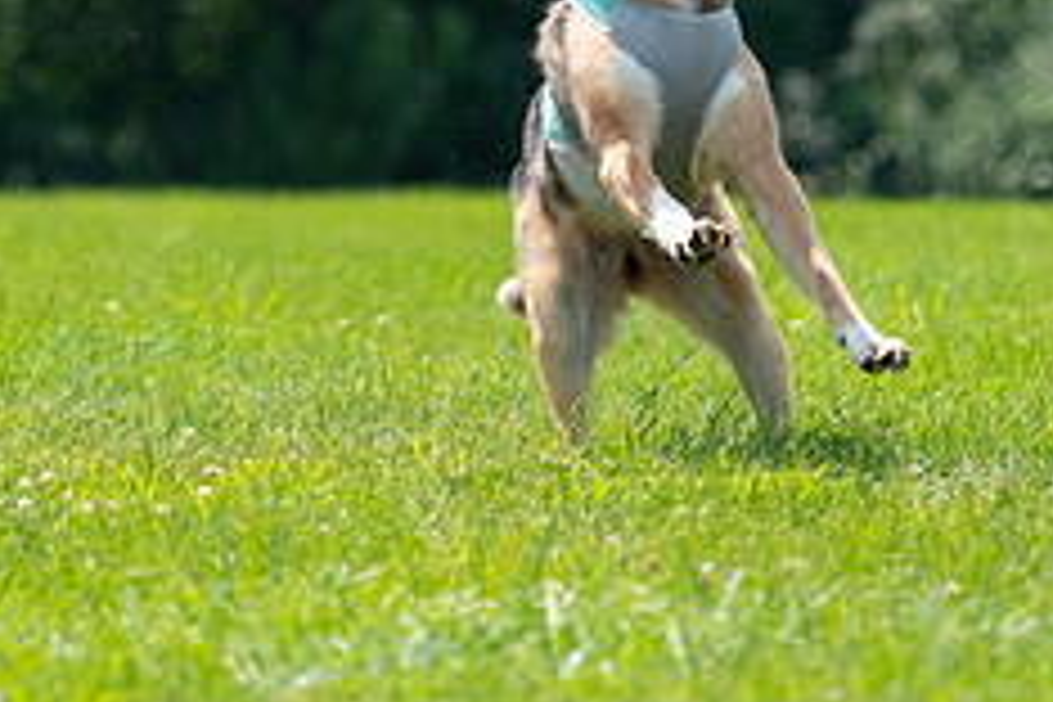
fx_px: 20941
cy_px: -142
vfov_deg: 1.9
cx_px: 423
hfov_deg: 2.9
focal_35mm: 716
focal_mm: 289
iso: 1250
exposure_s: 1/4000
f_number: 5.6
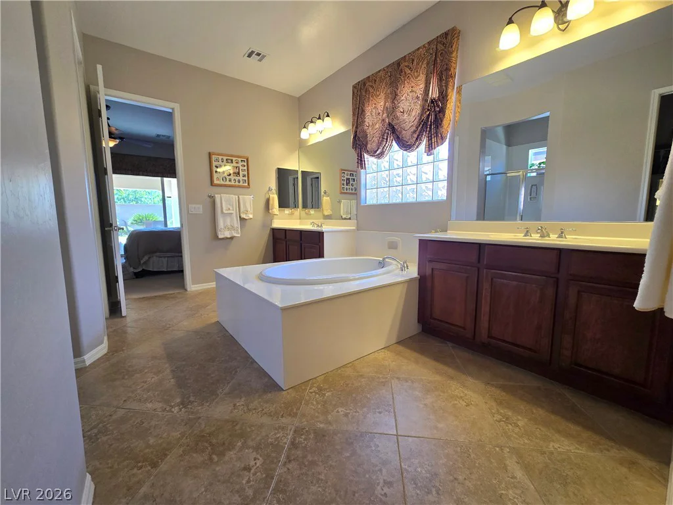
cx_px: 336
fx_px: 253
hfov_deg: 106.2
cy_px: 252
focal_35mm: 13
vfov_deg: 89.9
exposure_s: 1/60.2
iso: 80
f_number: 2.2
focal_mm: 2.2
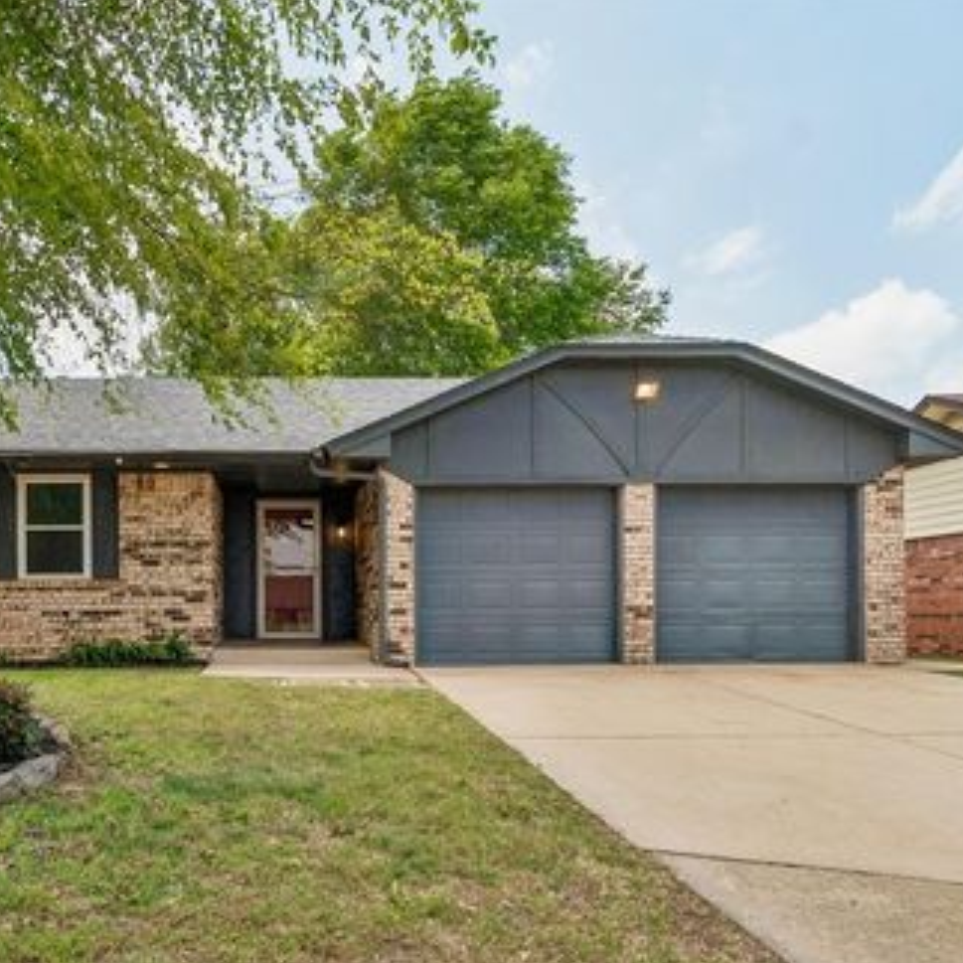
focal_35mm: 26
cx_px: 277
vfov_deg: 61.6
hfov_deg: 59.3
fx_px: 808
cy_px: 484
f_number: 9
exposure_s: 1/640
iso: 100
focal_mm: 13
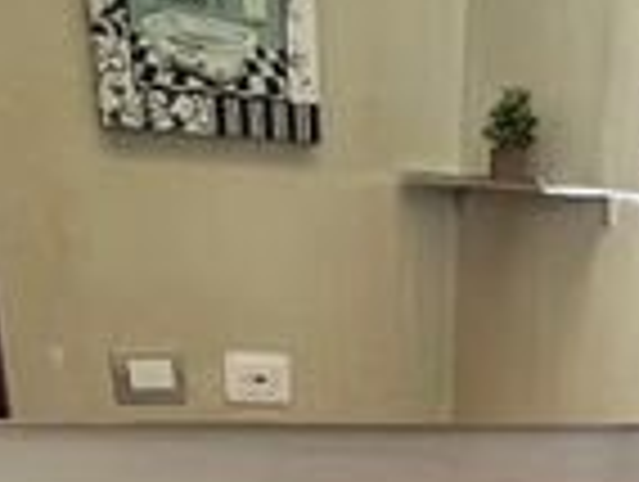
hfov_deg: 30.5
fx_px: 1128
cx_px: 556
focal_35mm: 61
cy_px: 955
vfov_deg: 17.5
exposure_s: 1/60
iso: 500
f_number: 1.8
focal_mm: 1.57
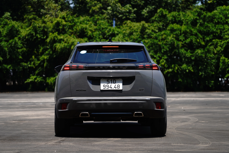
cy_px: 76
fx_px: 719
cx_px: 114
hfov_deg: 18.1
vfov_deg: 12.1
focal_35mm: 113
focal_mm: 113
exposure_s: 1/400
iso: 50
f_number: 4
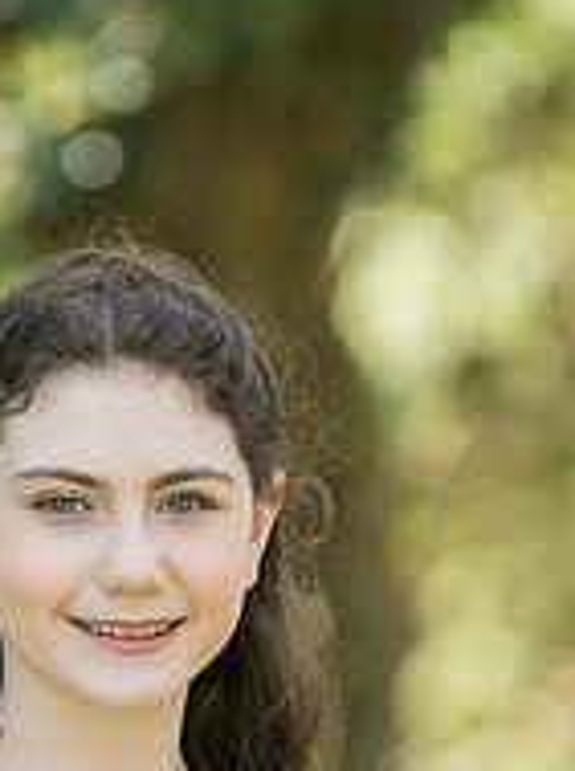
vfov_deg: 4.5
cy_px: 742
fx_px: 9689
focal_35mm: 436
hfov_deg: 3.4
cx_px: 212
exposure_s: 1/320
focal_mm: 190
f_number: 4
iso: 400
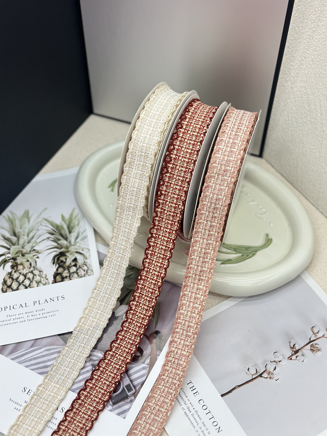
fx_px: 605
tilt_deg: -53.3
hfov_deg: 30.3
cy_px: 218
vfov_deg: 39.7
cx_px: 164
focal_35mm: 48
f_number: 1.78
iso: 80
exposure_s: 1/173
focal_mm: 6.86
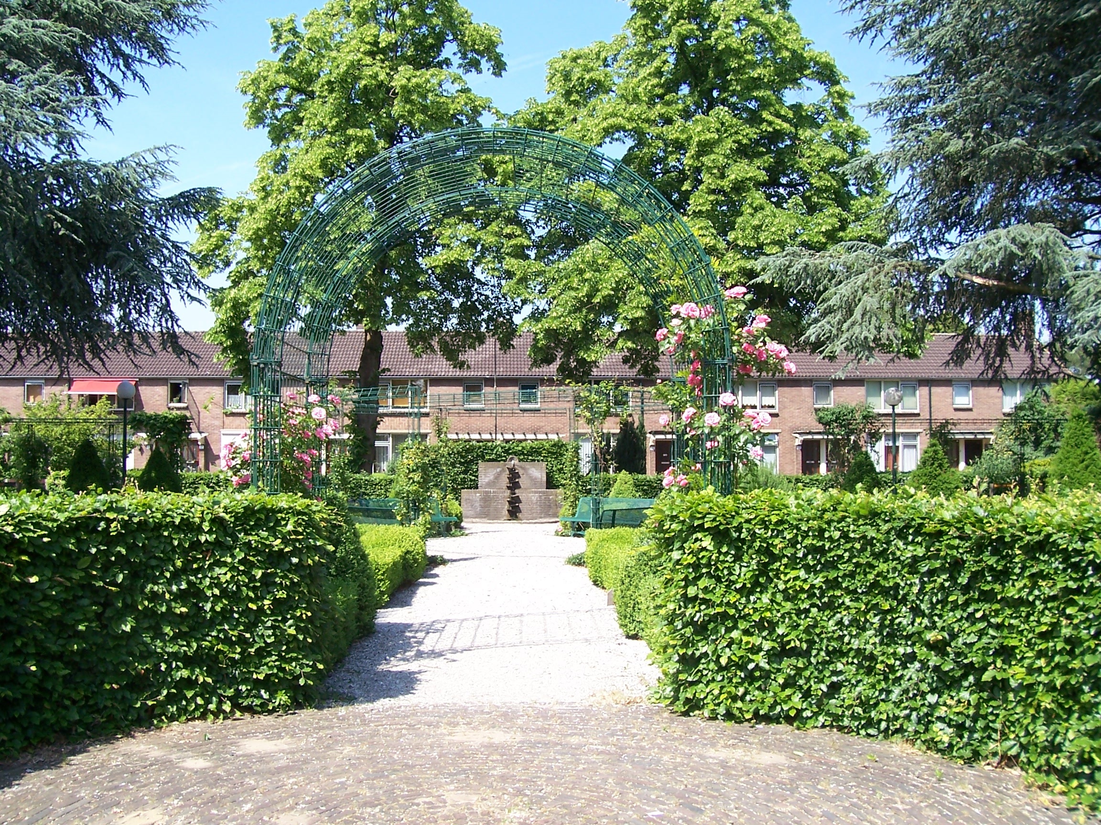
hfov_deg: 54.0
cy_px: 412
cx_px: 550
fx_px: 1081
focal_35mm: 34
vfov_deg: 41.8
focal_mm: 5.6
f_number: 5.6
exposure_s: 1/180
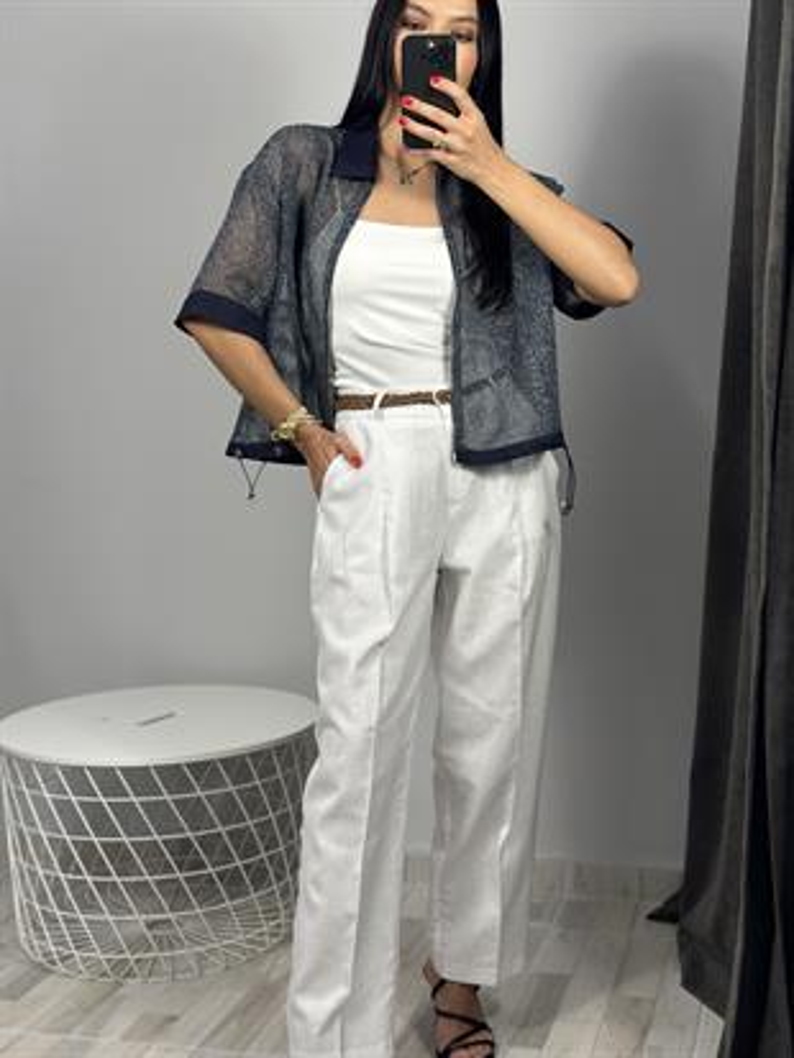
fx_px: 1467
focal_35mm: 48
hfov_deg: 30.3
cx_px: 397
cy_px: 529
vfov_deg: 39.6
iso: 80
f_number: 1.78
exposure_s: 1/100
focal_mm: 6.86
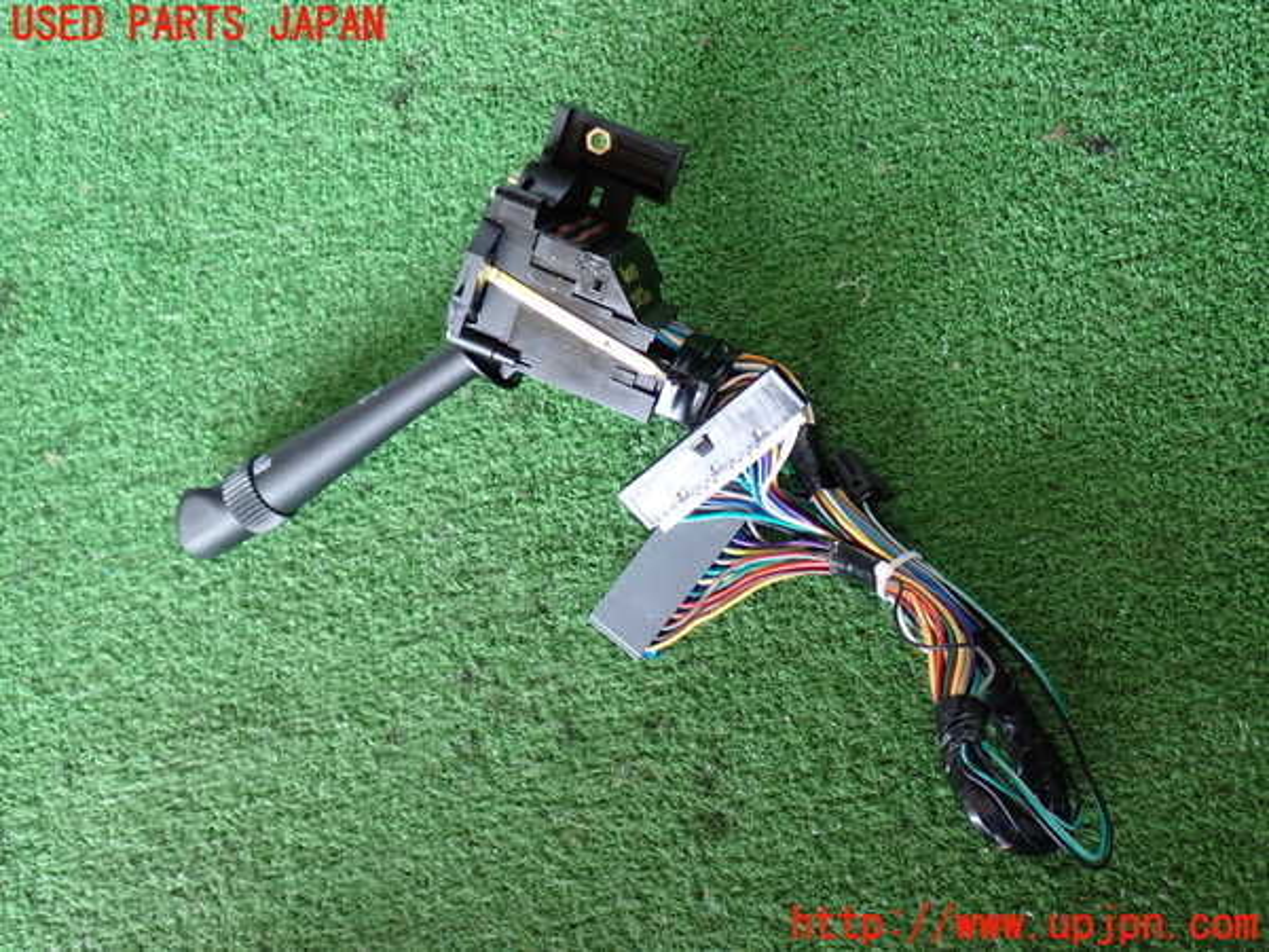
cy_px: 476
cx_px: 634
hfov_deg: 49.0
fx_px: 1393
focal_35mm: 38
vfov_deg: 37.7
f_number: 2.7
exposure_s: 1/60
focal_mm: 6.83
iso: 200
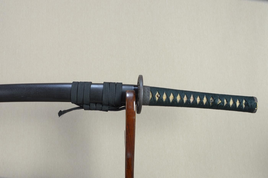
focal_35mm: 30
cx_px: 134
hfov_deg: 62.0
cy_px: 89
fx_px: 223
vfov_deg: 43.5
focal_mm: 20
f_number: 11
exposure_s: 1/2
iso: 400
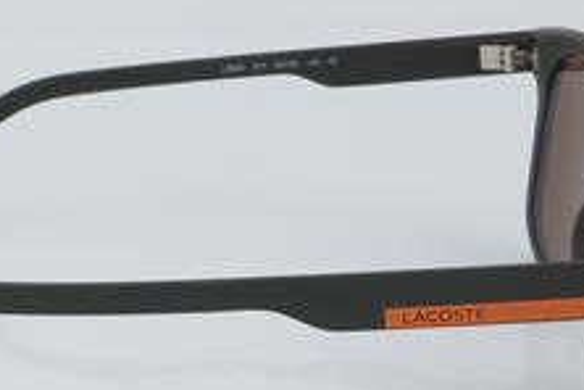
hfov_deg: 15.2
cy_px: 292
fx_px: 2190
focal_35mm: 135
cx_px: 203
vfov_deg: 10.1
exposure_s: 1/4
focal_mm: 50
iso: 100
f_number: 32
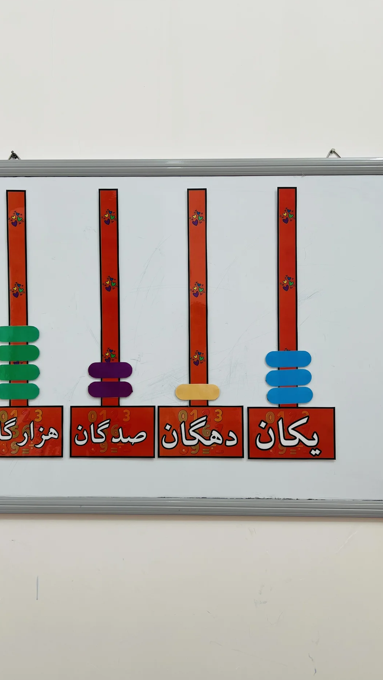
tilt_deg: +0.1
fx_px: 523
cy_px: 337
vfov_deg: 66.1
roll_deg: +0.9
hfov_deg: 40.2
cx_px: 178
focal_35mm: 29
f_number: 1.5
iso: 40
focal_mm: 5.7
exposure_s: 1/100
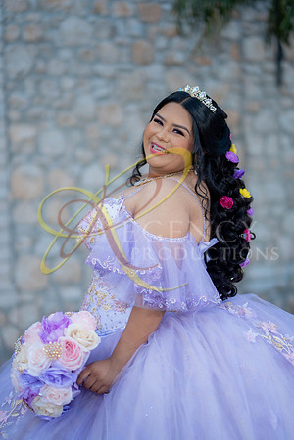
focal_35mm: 85
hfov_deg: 16.1
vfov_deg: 23.9
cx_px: 147
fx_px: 1041
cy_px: 220
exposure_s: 1/1250
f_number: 1.8
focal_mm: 85
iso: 125
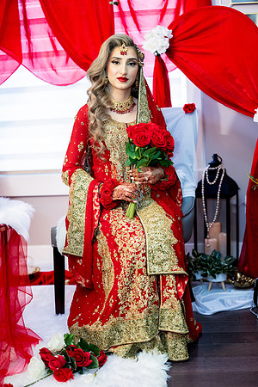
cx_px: 129
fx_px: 537
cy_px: 194
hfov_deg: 27.0
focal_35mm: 50
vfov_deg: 39.6
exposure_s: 1/200
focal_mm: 50
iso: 1000
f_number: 2
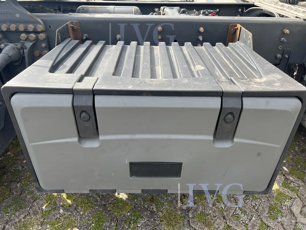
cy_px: 115
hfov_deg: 67.3
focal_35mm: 26
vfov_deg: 53.1
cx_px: 153
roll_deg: +1.2
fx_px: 230
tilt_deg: -30.5
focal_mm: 5.7
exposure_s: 1/808
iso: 50
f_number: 1.5
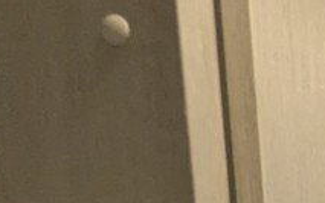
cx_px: 851
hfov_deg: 12.7
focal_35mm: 111
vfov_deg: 9.4
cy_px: 604
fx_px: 983
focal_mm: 2.35
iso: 133
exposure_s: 1/95.7
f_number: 2.2
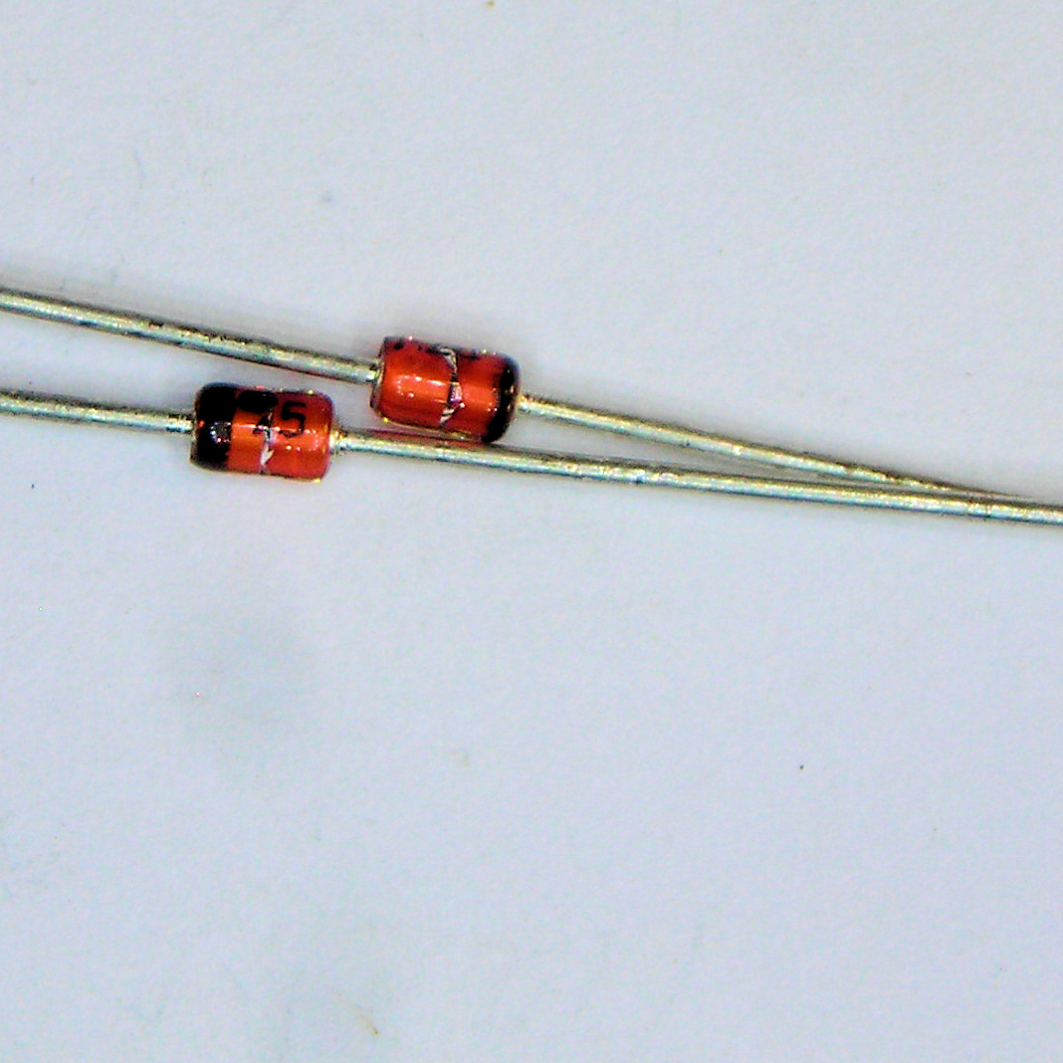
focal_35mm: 193
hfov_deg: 9.1
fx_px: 6705
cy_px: 183
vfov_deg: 9.0
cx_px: 445
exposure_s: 1/35.6
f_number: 4.6
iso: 50
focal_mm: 14.8
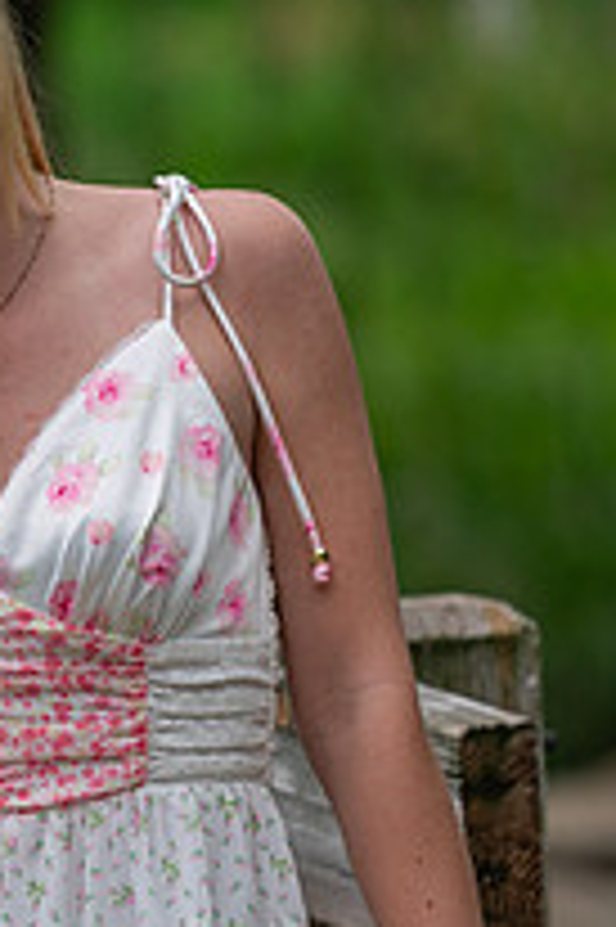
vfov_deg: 5.4
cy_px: 585
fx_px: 9769
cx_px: -36
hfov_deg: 3.6
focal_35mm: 380
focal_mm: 174
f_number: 4
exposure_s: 1/200
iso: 160
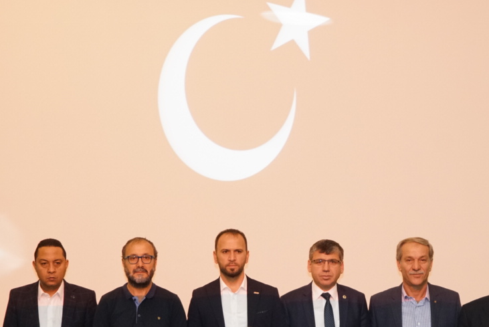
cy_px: 314
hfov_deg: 14.9
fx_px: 1863
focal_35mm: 137
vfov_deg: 10.0
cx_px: 292
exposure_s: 1/60
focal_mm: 62
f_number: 5
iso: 3200
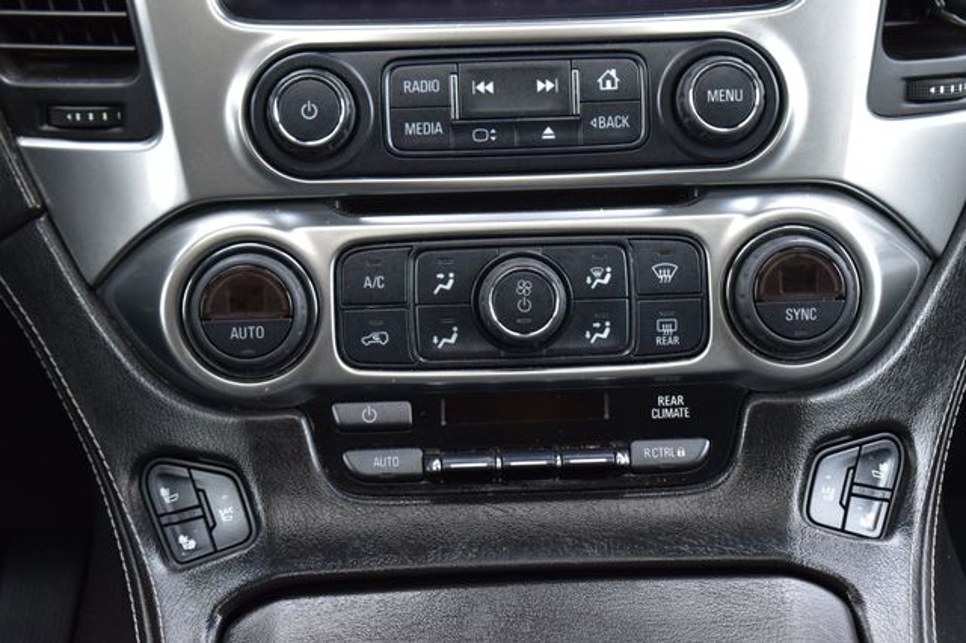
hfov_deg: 27.0
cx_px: 483
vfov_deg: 18.2
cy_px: 322
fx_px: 2011
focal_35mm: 75
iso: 400
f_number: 7.1
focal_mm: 50
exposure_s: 1/40
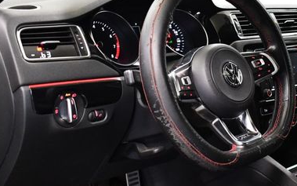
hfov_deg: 32.4
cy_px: 76
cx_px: 217
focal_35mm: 62
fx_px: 502
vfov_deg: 20.9
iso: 3200
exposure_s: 1/80
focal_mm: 18
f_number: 3.5
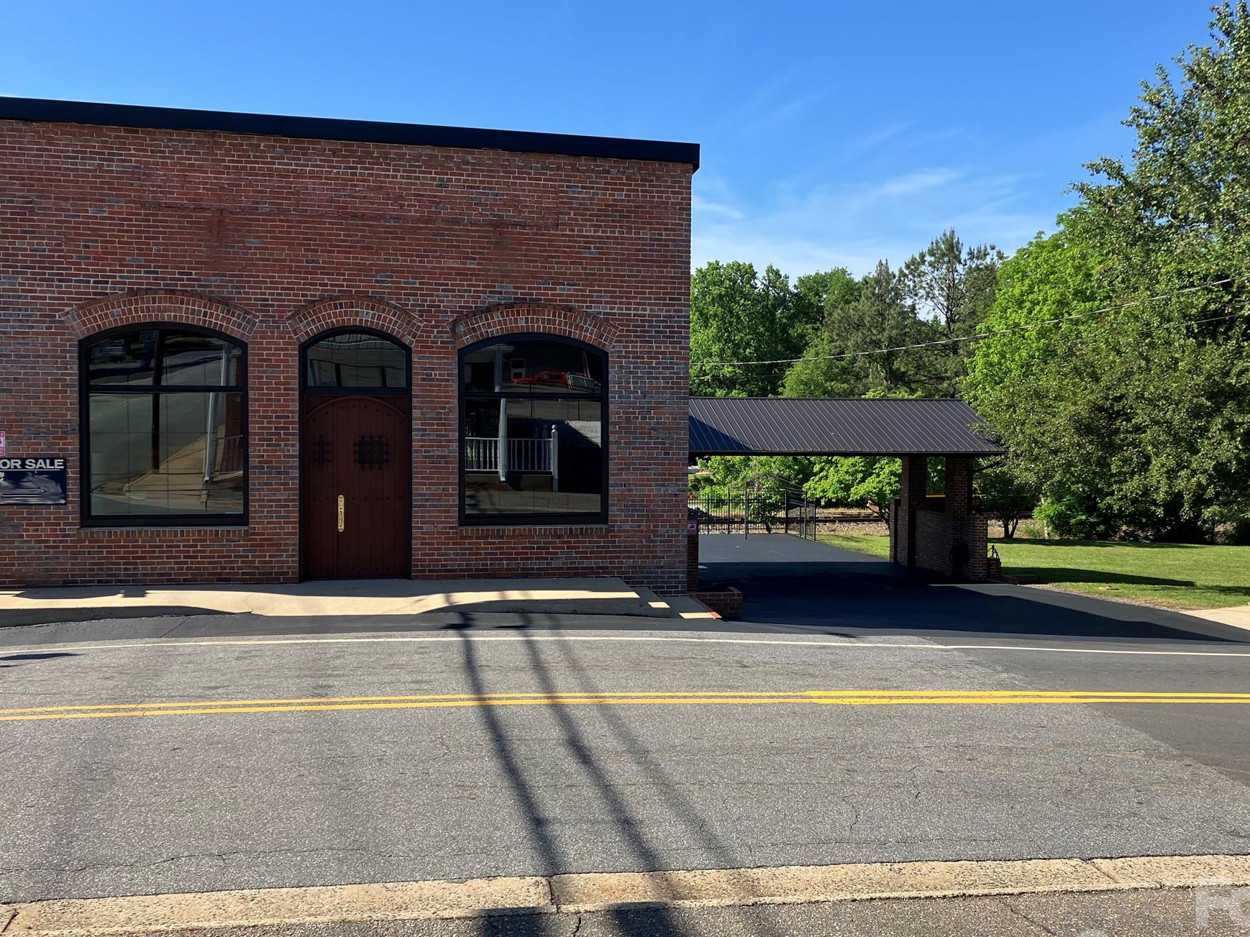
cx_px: 688
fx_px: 1191
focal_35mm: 33
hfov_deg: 55.3
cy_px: 465
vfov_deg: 42.9
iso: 32
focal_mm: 3.99
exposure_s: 1/1130
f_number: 1.8
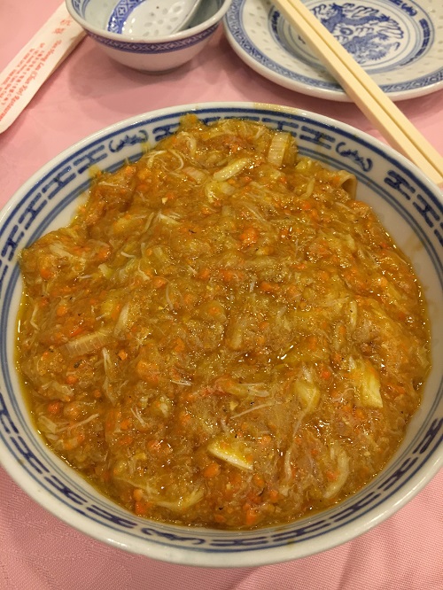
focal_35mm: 29
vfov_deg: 61.6
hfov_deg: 48.3
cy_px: 295
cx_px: 222
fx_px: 495
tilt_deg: -57.2
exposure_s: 1/33
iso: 125
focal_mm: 4.15
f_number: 2.2
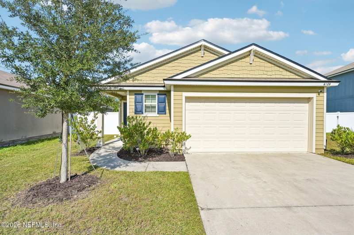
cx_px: 177
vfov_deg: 70.3
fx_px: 167
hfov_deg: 93.3
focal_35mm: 17
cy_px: 118
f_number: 8
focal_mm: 17
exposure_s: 1/350
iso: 100
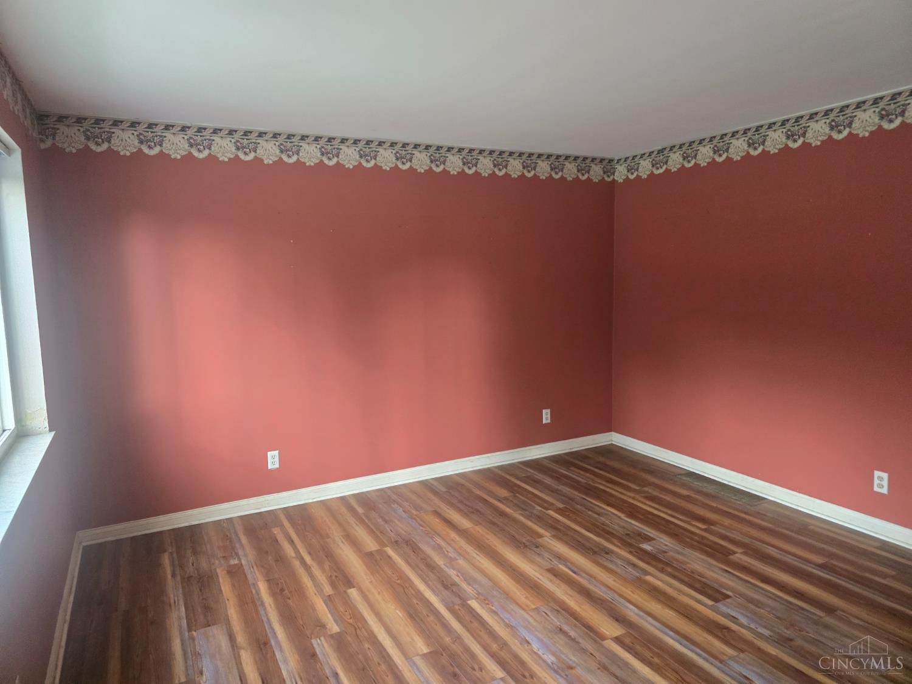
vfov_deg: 58.9
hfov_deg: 73.9
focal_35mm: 23
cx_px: 456
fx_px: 606
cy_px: 342
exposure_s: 1/120
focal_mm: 6.3
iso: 640
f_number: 1.7
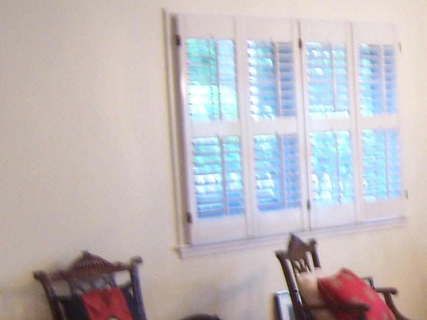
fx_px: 1184
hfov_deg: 19.3
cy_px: 297
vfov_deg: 15.2
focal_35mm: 96
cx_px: 506
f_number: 3.4
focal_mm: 5.5
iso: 140
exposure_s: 1/8
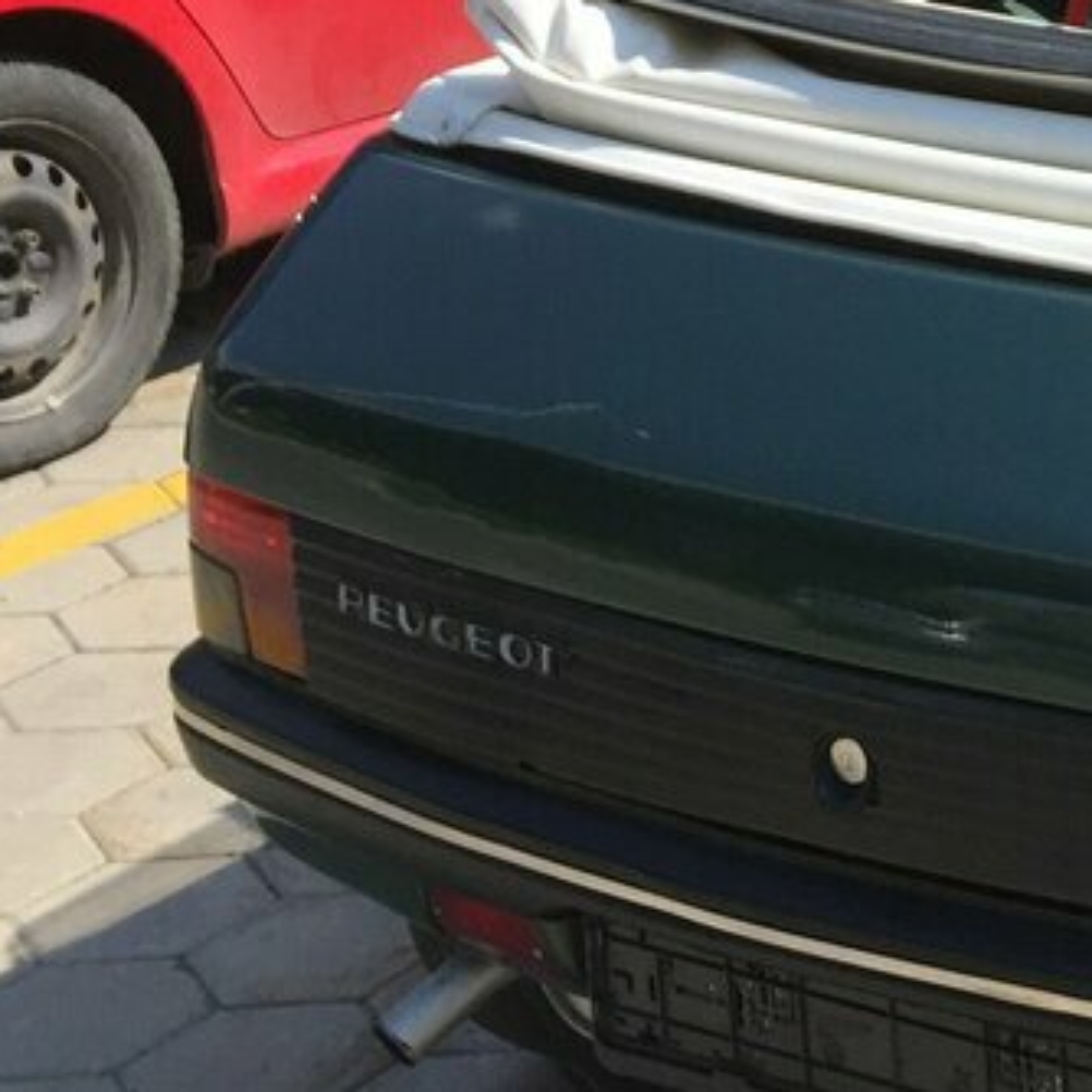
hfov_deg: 16.4
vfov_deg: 18.8
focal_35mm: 92
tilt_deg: -16.8
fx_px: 3284
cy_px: 347
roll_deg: -4.1
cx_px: 1854
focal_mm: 4.15
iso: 32
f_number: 2.2
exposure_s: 1/1522
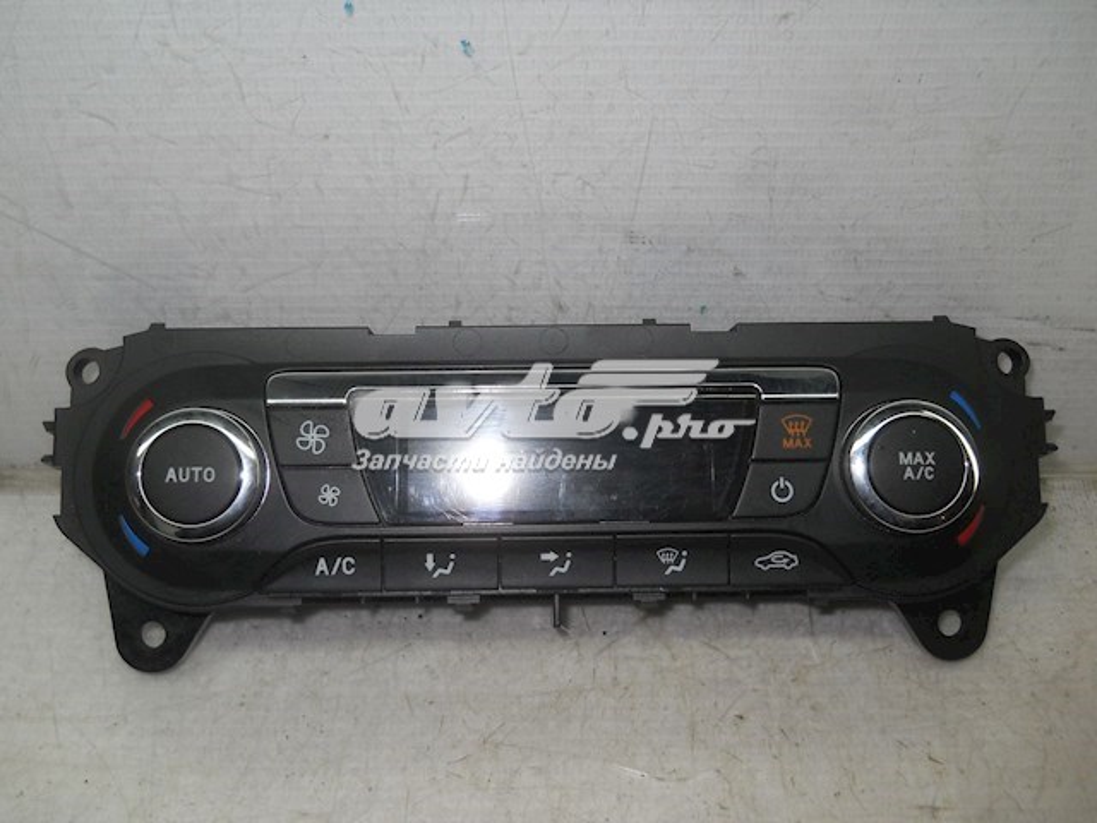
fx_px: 1299
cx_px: 548
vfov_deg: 35.1
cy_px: 412
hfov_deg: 45.8
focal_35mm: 41
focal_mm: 6.72
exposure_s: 1/30
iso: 80
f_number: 5.5
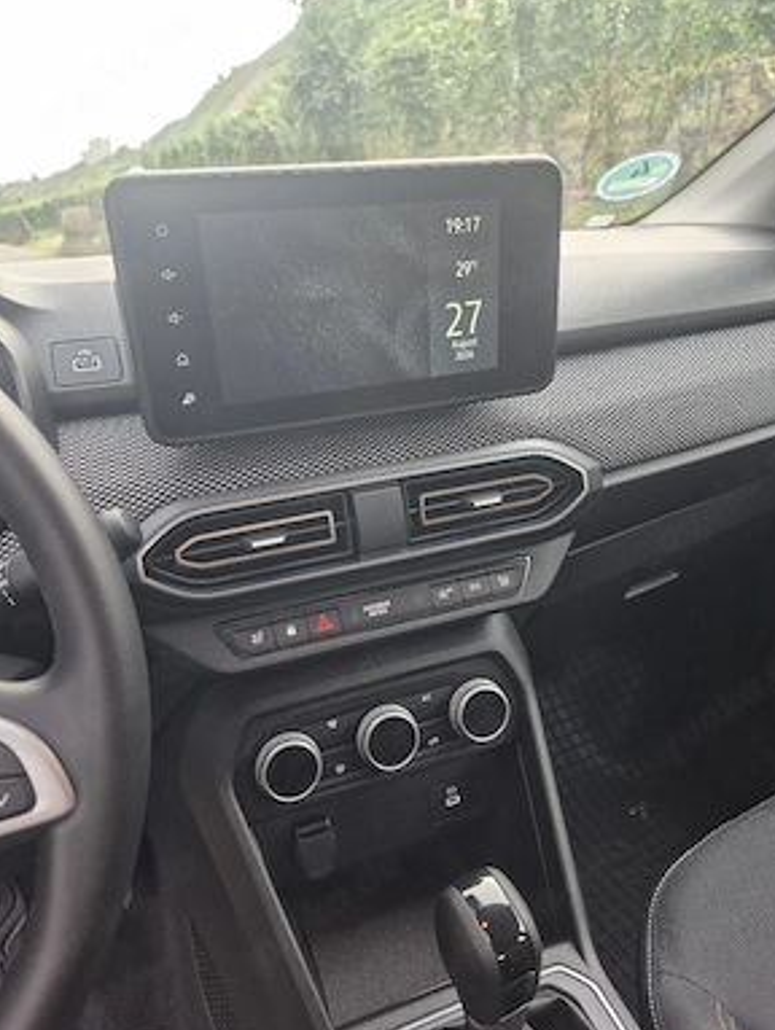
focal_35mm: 24
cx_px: 379
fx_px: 715
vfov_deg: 71.5
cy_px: 522
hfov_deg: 56.9
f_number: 1.8
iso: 320
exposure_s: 1/100
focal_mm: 5.4
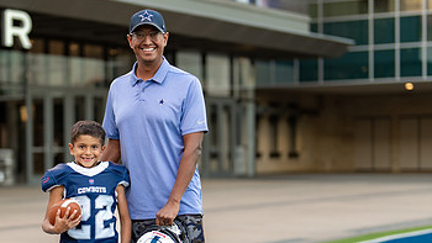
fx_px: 1191
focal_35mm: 104
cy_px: 203
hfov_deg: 20.5
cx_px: 145
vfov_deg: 11.6
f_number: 1.2
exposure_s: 1/400
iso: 160
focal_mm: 50
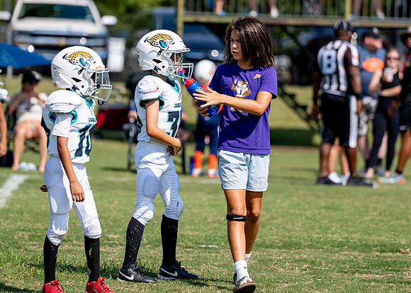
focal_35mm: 251
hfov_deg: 8.0
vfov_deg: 5.7
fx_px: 2934
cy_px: 102
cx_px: 196
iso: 160
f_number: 2.8
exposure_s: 1/4000
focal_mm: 167
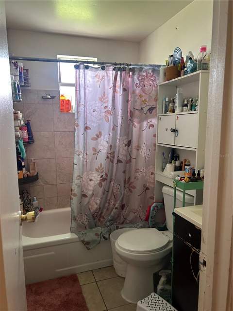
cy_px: 156
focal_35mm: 26
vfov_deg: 67.3
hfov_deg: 53.1
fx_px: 233
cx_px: 116
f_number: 1.5
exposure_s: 1/60
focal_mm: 5.7
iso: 160
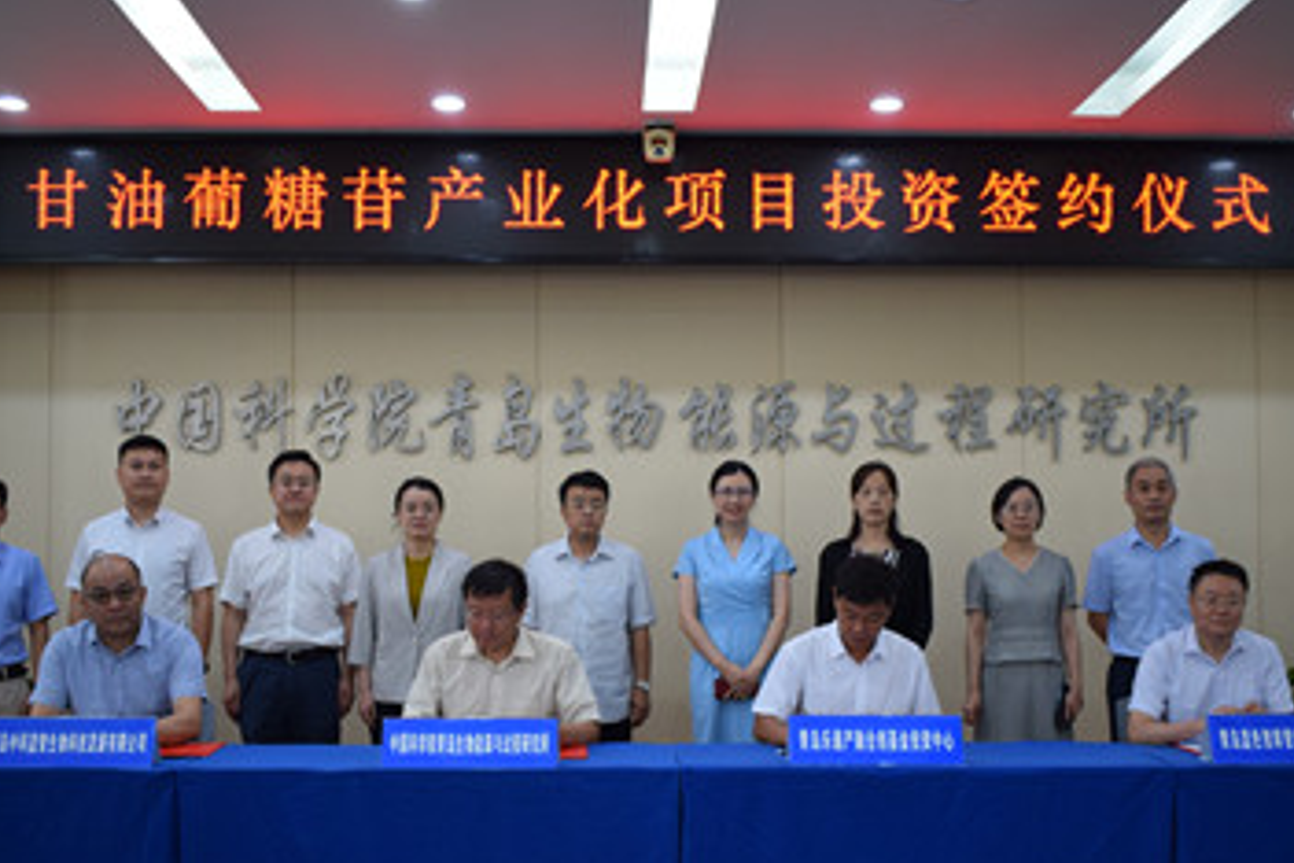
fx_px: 1689
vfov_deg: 28.6
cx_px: 656
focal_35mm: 47
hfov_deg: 41.9
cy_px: 522
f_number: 4
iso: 720
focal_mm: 22
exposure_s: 1/60
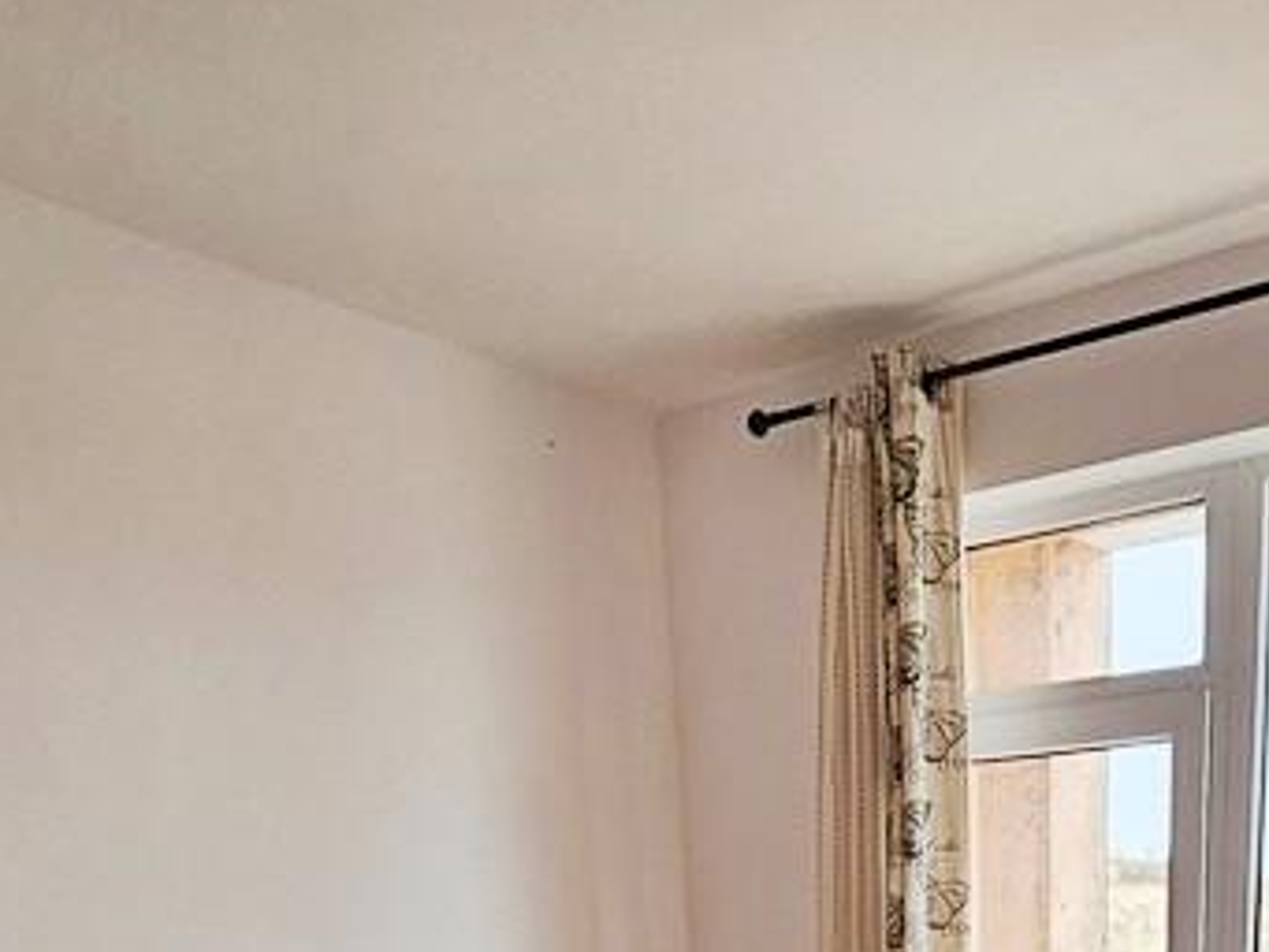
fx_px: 1430
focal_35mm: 39
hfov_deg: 46.3
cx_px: 942
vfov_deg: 26.9
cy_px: 1409
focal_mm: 1.7
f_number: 2.2
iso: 40
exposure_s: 1/100
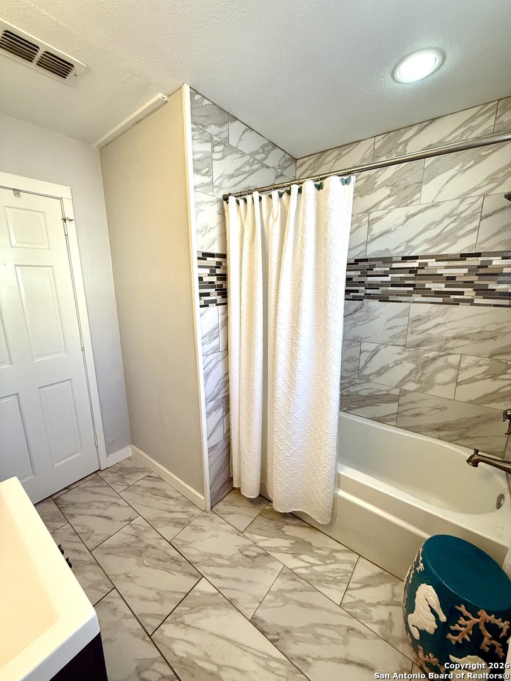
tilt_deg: -12.3
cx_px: 256
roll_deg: +0.3
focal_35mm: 14
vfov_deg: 102.1
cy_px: 340
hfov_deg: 85.7
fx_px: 276
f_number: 2.2
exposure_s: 1/120
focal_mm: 2.22
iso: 125
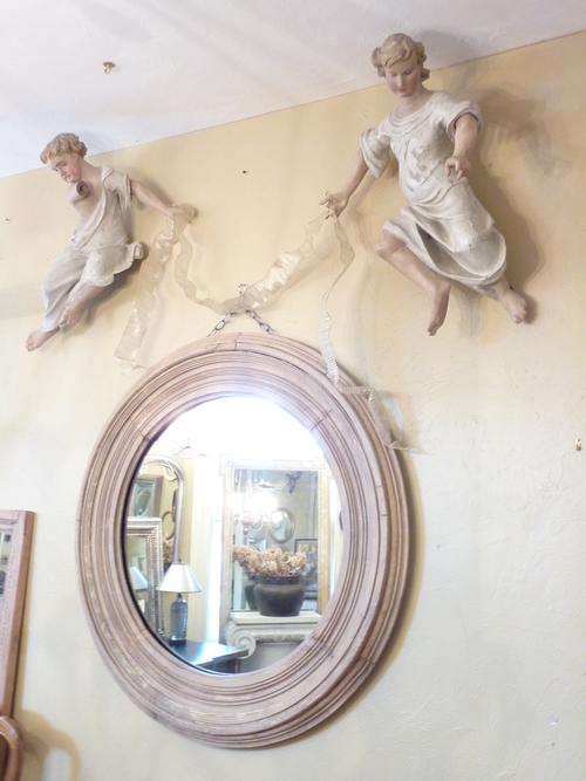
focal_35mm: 37
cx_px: 293
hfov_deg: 38.7
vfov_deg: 50.1
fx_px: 835
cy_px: 390
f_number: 3.6
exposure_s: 1/8
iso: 400
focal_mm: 6.1
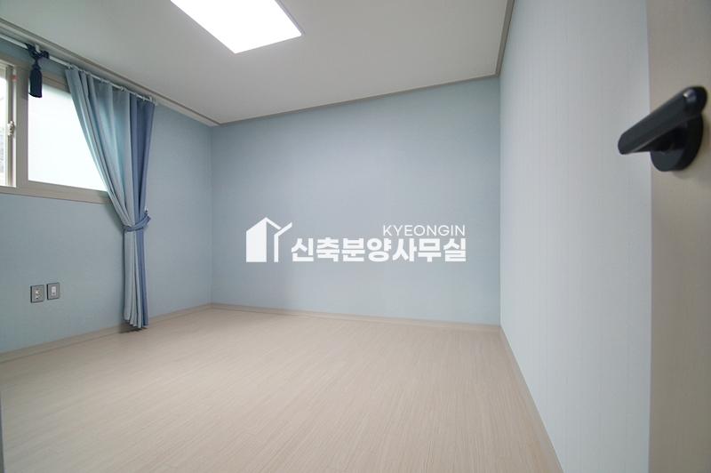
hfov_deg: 100.4
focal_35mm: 15
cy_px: 236
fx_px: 296
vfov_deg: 77.2
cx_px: 356
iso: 400
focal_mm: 10
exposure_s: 1/80
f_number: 4
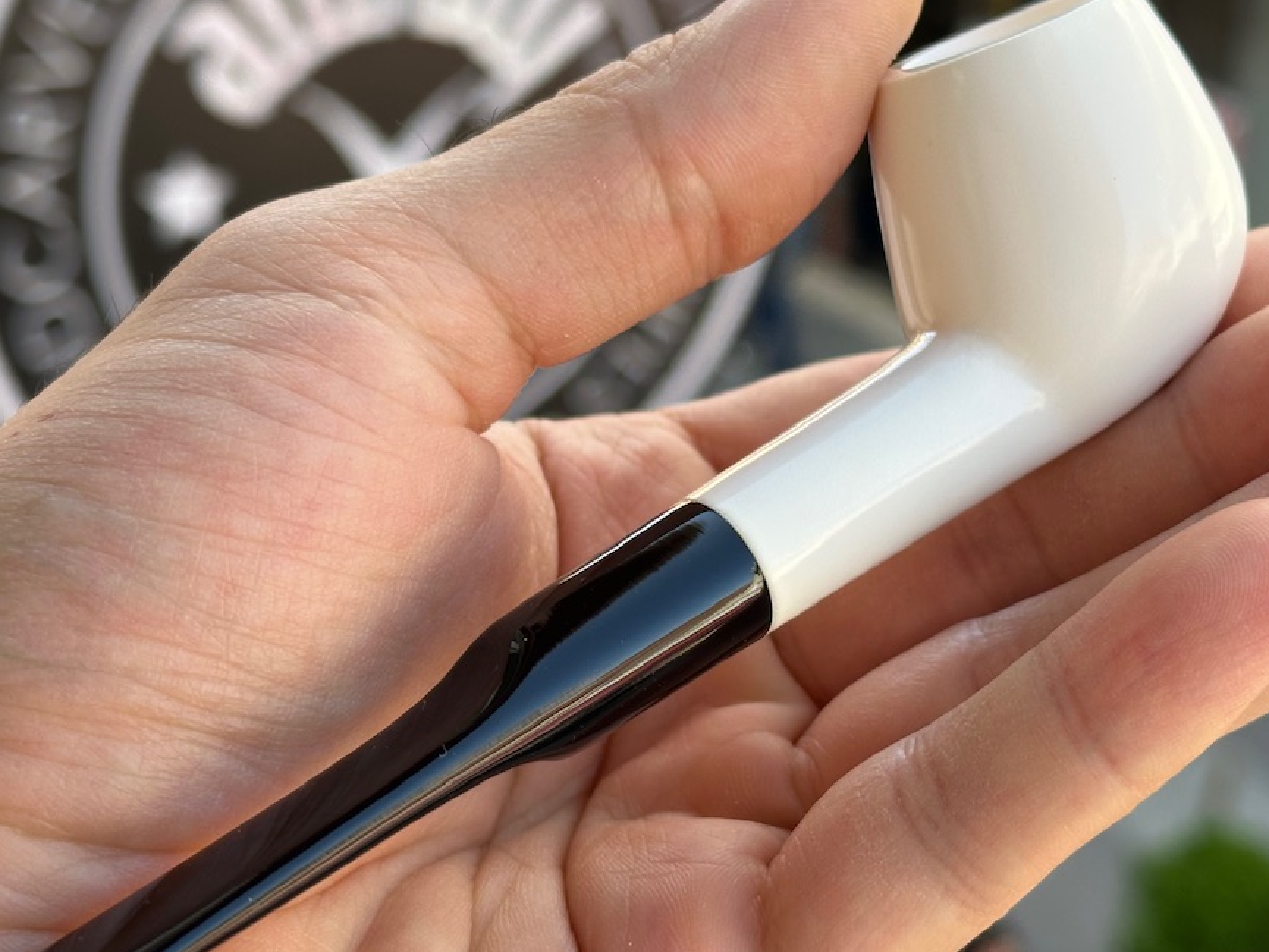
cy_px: 480
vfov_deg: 20.7
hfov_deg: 27.4
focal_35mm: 71
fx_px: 2603
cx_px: 679
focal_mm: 6.86
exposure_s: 1/399
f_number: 1.78
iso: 64
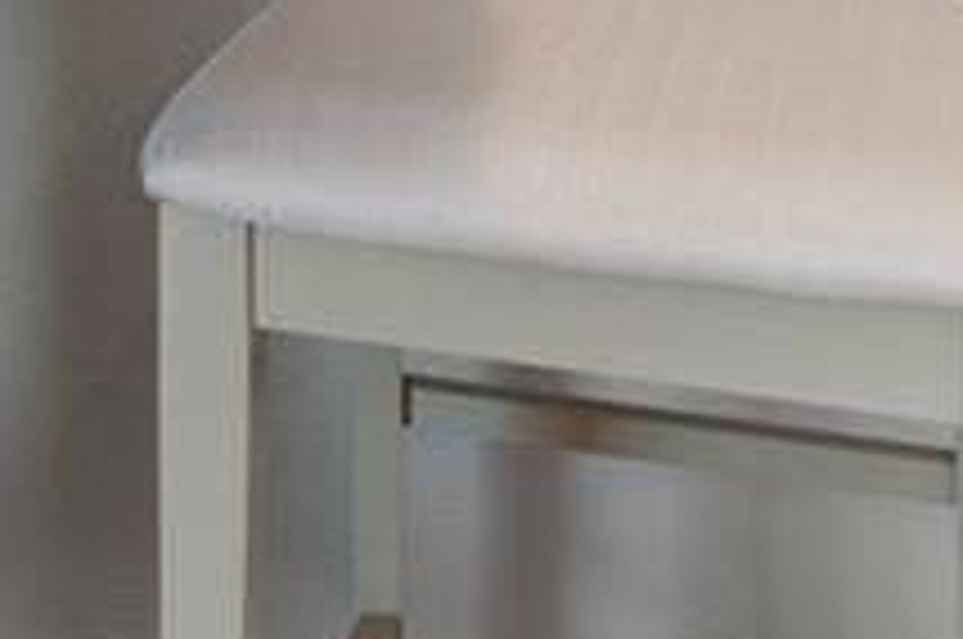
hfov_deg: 16.6
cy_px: -862
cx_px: -360
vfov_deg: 10.4
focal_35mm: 115
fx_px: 3072
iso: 200
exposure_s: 1/4
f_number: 8
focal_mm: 16
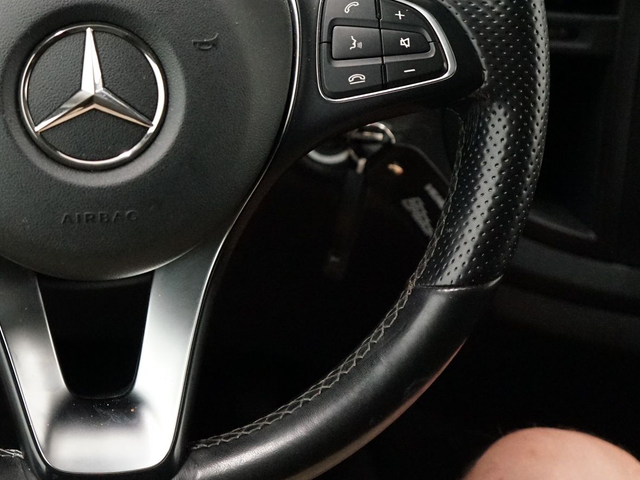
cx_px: 70
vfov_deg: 25.2
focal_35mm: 57
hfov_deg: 32.2
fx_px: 1054
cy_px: 91
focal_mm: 28
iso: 6400
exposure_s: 1/125
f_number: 3.5
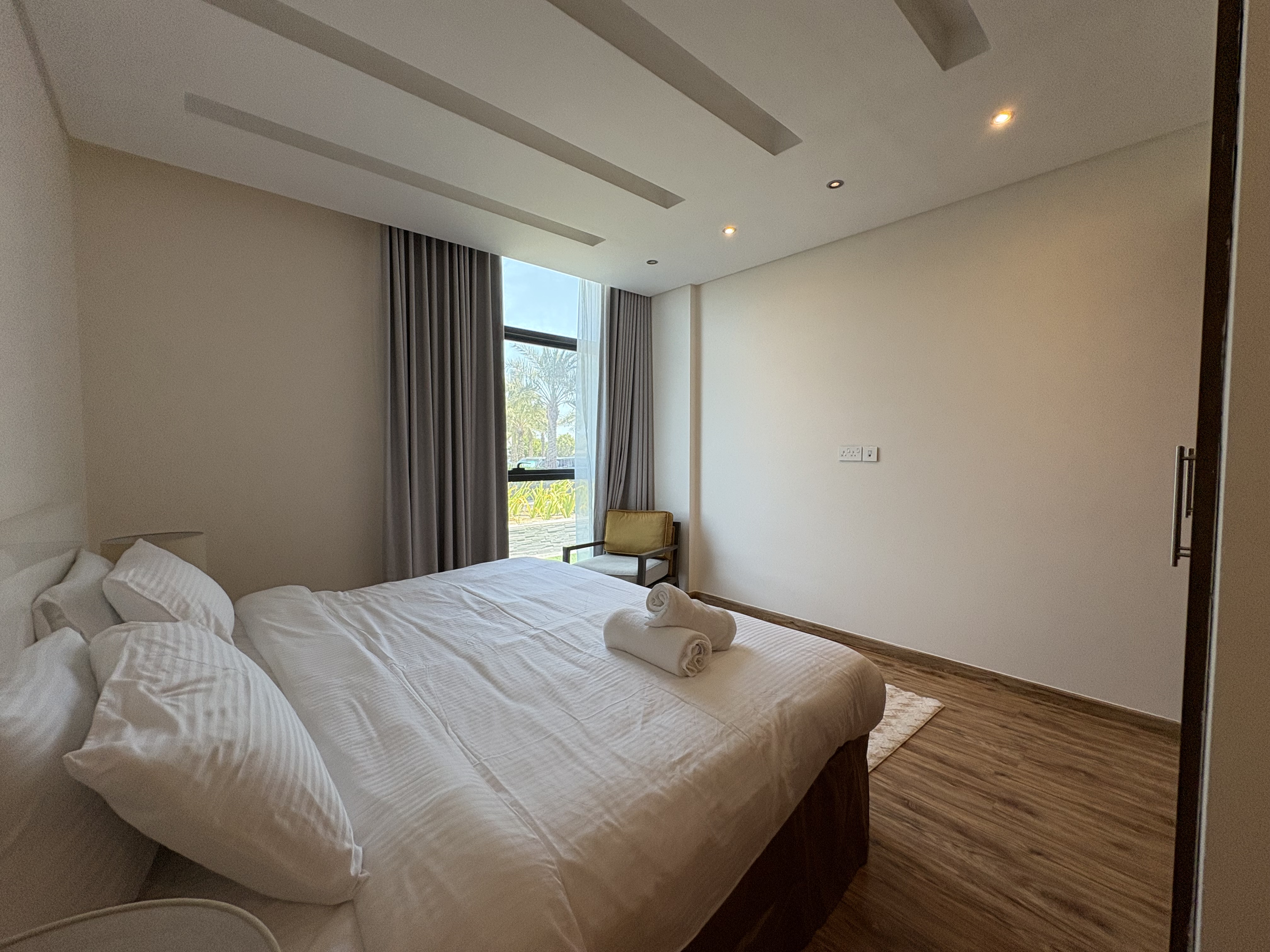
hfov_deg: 102.1
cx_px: 635
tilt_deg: -3.1
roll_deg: +0.0
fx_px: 514
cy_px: 476
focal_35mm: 14
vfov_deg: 85.7
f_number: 2.2
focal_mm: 2.22
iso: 125
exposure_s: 1/99
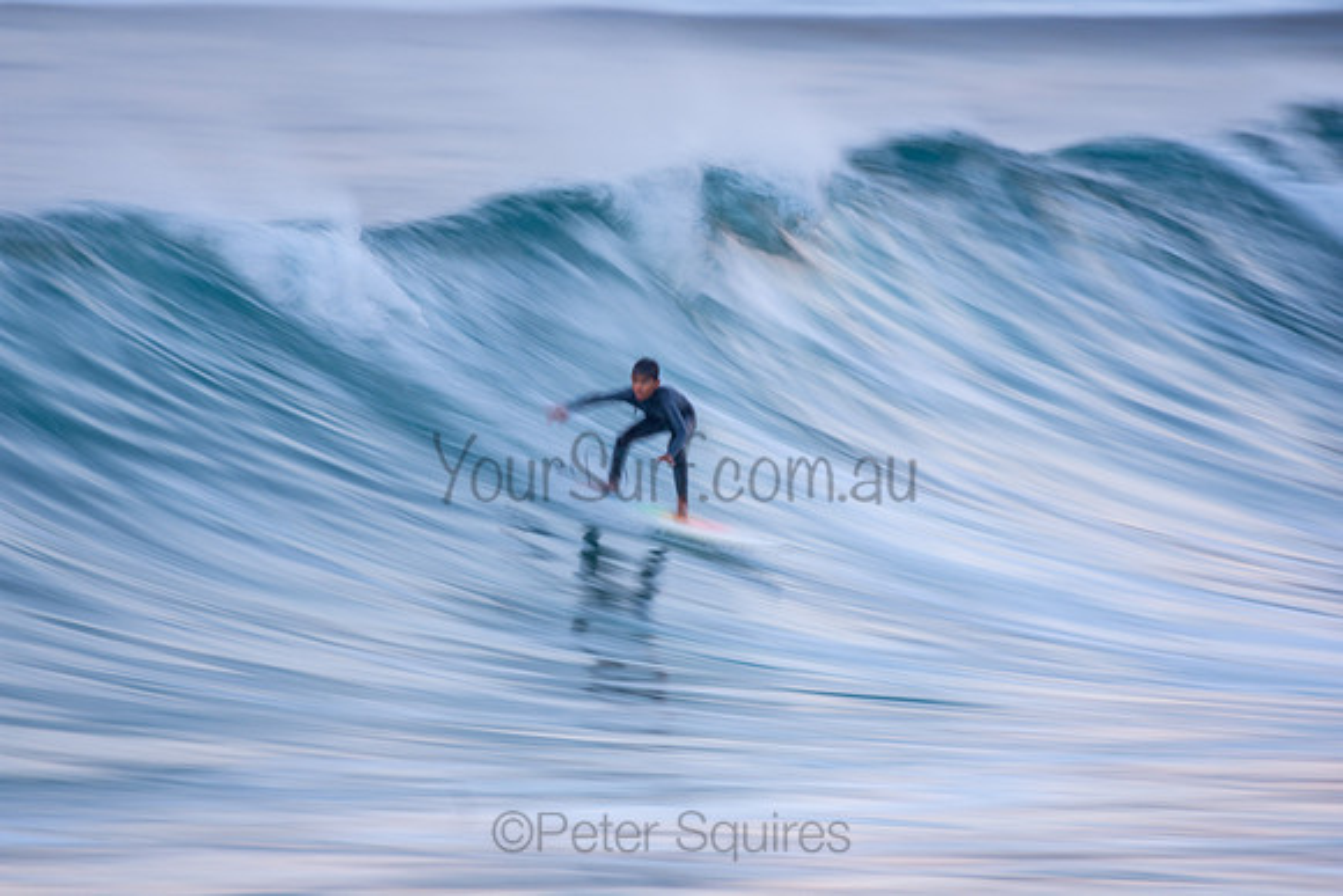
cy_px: 448
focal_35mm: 750
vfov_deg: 1.8
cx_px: 672
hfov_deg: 2.7
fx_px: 27984
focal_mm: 500
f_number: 6.3
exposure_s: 1/15
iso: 100
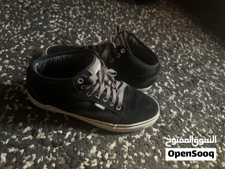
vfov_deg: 56.8
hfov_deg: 71.6
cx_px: 112
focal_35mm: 24
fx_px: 156
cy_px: 84
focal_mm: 6.86
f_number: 1.78
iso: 1250
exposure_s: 1/30
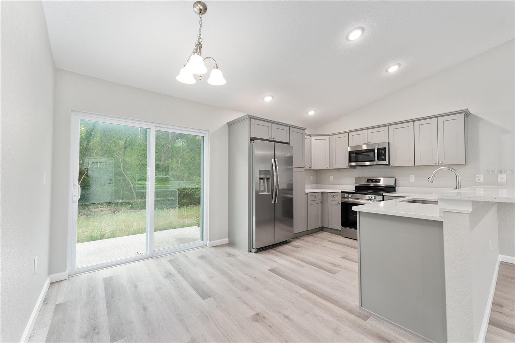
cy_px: 172
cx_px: 258
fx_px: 200
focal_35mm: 14
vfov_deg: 81.2
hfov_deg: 104.3
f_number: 7.1
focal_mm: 14
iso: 400
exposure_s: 1/8
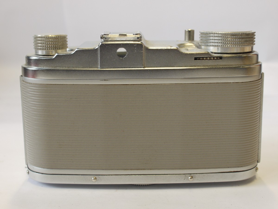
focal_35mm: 60
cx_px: 139
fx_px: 482
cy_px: 104
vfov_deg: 24.4
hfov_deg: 32.2
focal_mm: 30
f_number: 7.1
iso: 400
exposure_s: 1/40
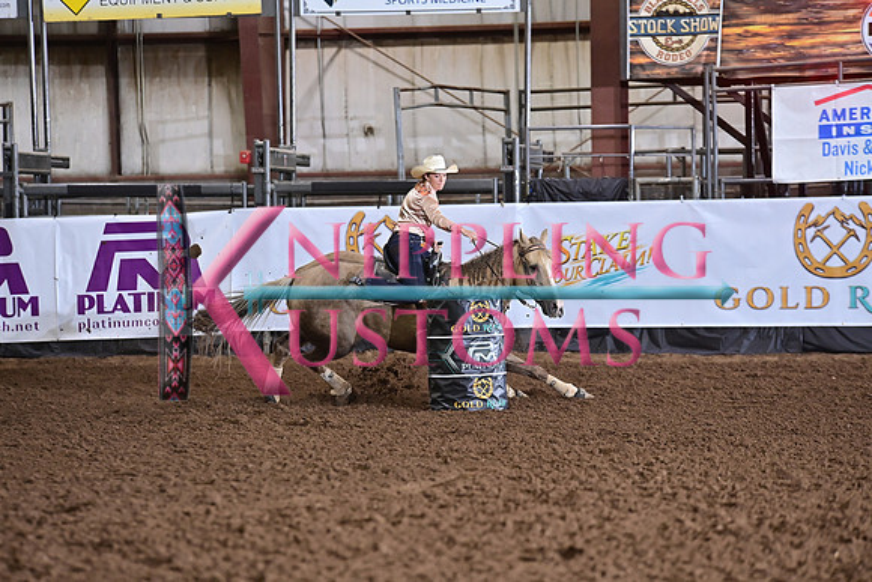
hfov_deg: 10.3
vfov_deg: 6.9
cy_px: 291
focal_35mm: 200
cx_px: 436
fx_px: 4845
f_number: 4
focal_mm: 200
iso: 2000
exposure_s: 1/250
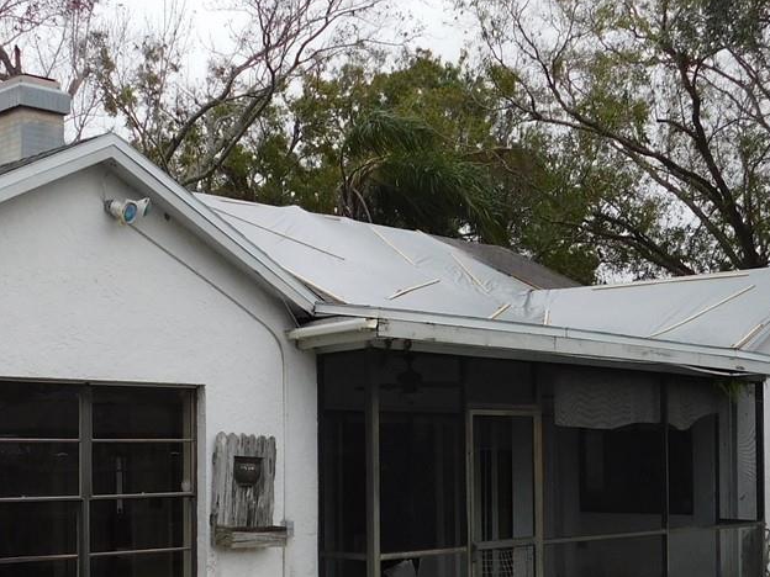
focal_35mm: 59
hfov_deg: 32.7
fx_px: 1312
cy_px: 413
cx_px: 374
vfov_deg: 24.6
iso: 125
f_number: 3
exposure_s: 1/250
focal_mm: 4
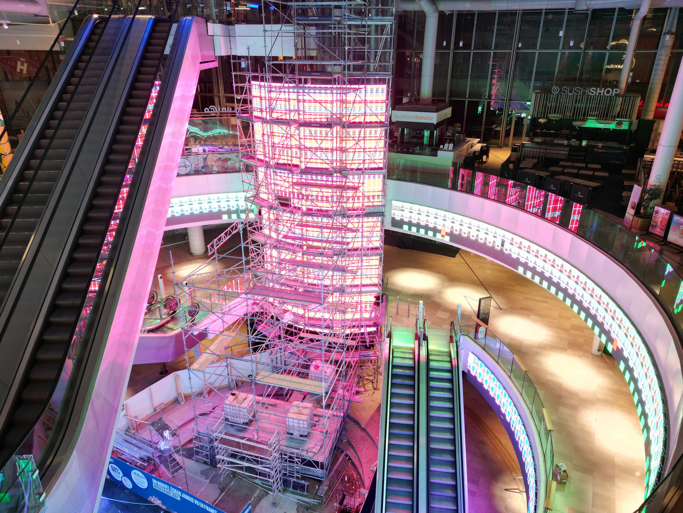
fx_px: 474
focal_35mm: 24
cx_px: 342
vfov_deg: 56.8
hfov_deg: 71.6
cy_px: 256
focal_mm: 6.72
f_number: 1.7
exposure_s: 1/30
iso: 100
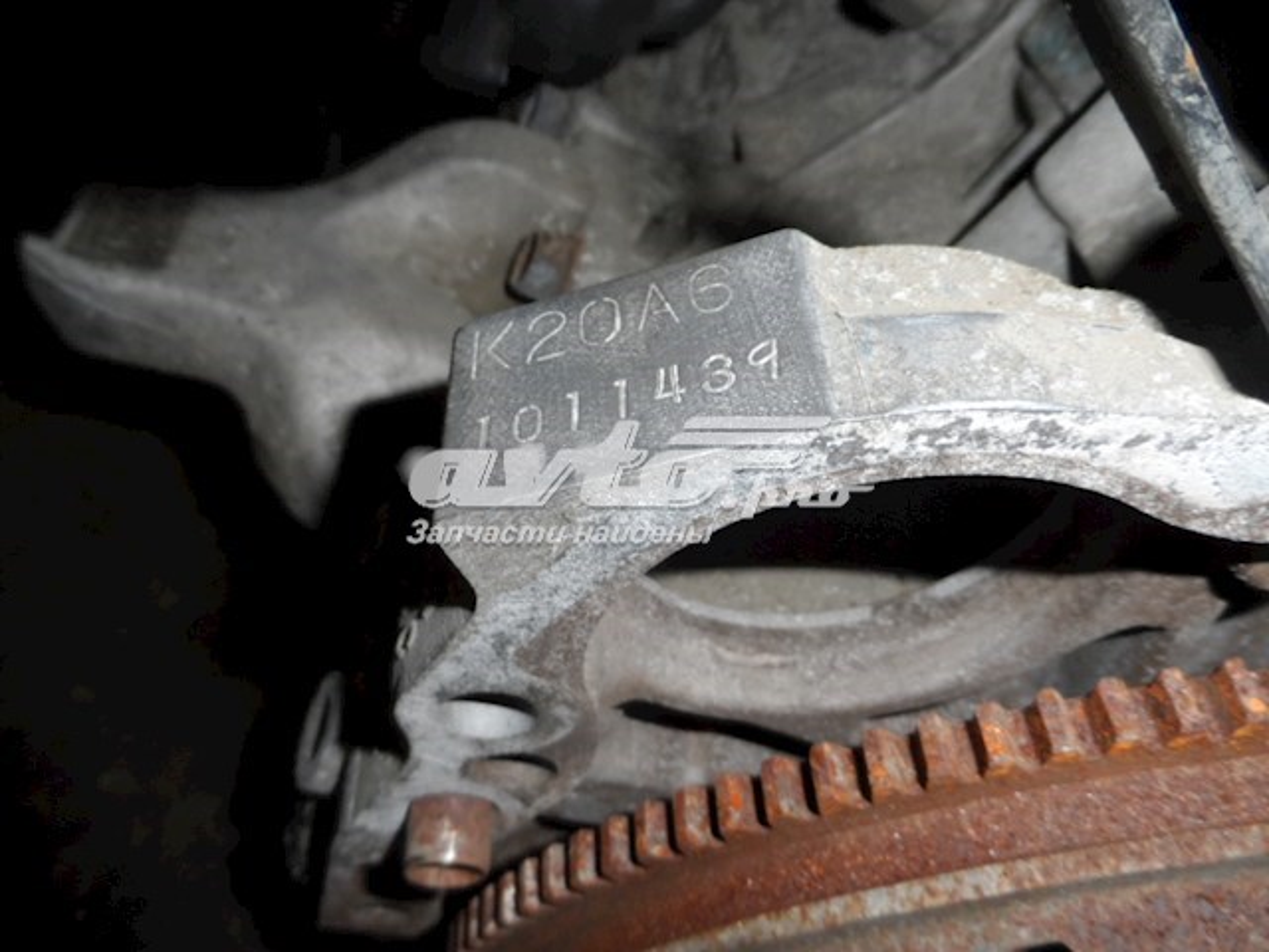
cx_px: 634
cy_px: 476
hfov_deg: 71.6
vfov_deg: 56.8
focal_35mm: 24
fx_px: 880
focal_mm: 4
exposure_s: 1/30
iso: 100
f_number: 3.2
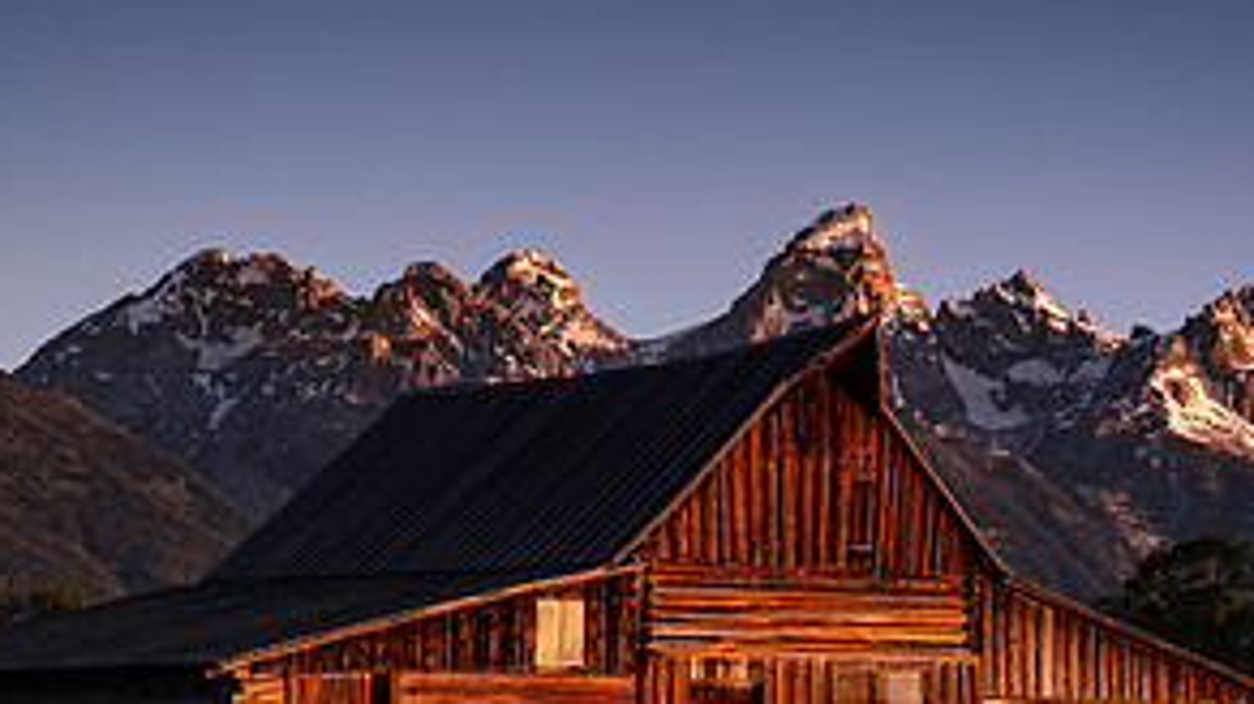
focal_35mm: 87
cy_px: 454
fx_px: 2892
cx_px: 884
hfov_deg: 24.3
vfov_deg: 13.9
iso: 160
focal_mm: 27.5
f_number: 8
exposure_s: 1/10
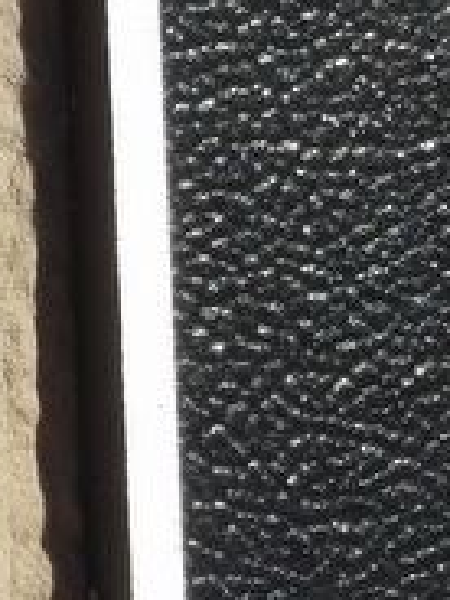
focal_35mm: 2633
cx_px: 926
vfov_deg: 0.8
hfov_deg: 0.6
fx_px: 45638
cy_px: 1024
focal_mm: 108.3
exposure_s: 1/871
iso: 100
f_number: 4.2
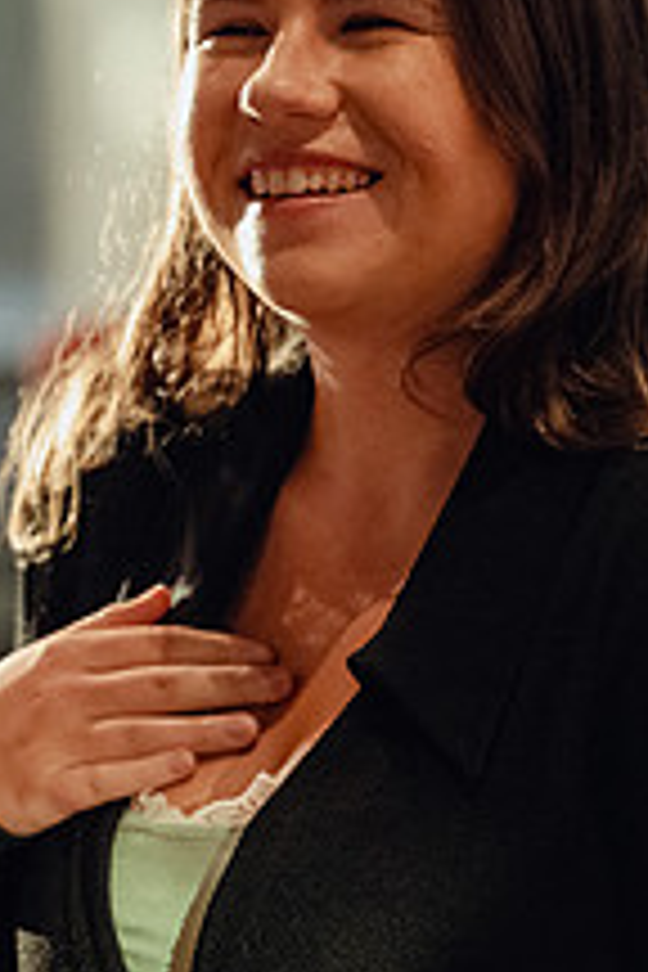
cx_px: -184
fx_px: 12662
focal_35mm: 469
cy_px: 205
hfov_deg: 2.9
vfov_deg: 4.4
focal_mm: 175
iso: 6400
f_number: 2.8
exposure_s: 1/250
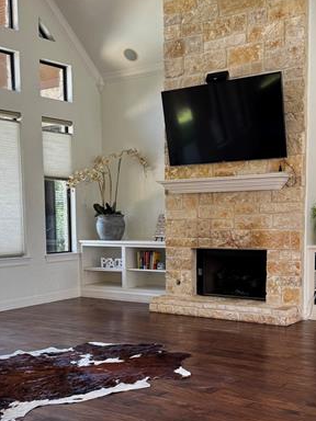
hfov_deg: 30.2
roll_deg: +0.7
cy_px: 270
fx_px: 584
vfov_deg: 39.3
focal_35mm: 48
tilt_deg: -5.8
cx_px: 138
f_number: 1.78
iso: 125
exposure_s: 1/120
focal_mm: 6.76
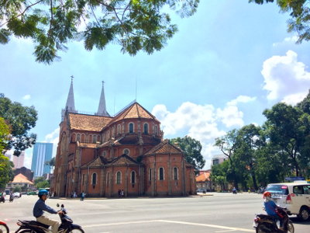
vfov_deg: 46.8
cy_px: 116
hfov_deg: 60.0
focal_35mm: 30
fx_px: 269
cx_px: 155
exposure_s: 1/1580
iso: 32
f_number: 2.2
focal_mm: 4.12
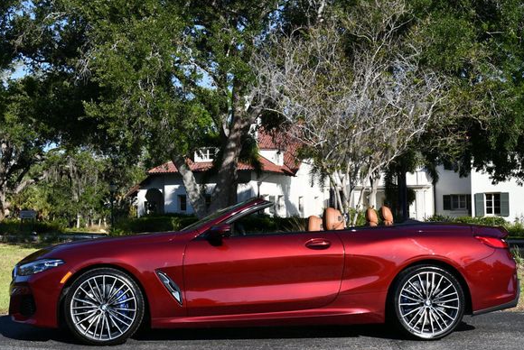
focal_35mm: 53
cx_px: 255
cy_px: 178
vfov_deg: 25.6
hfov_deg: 37.5
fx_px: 772
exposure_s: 1/250
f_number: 8
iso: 100
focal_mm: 24
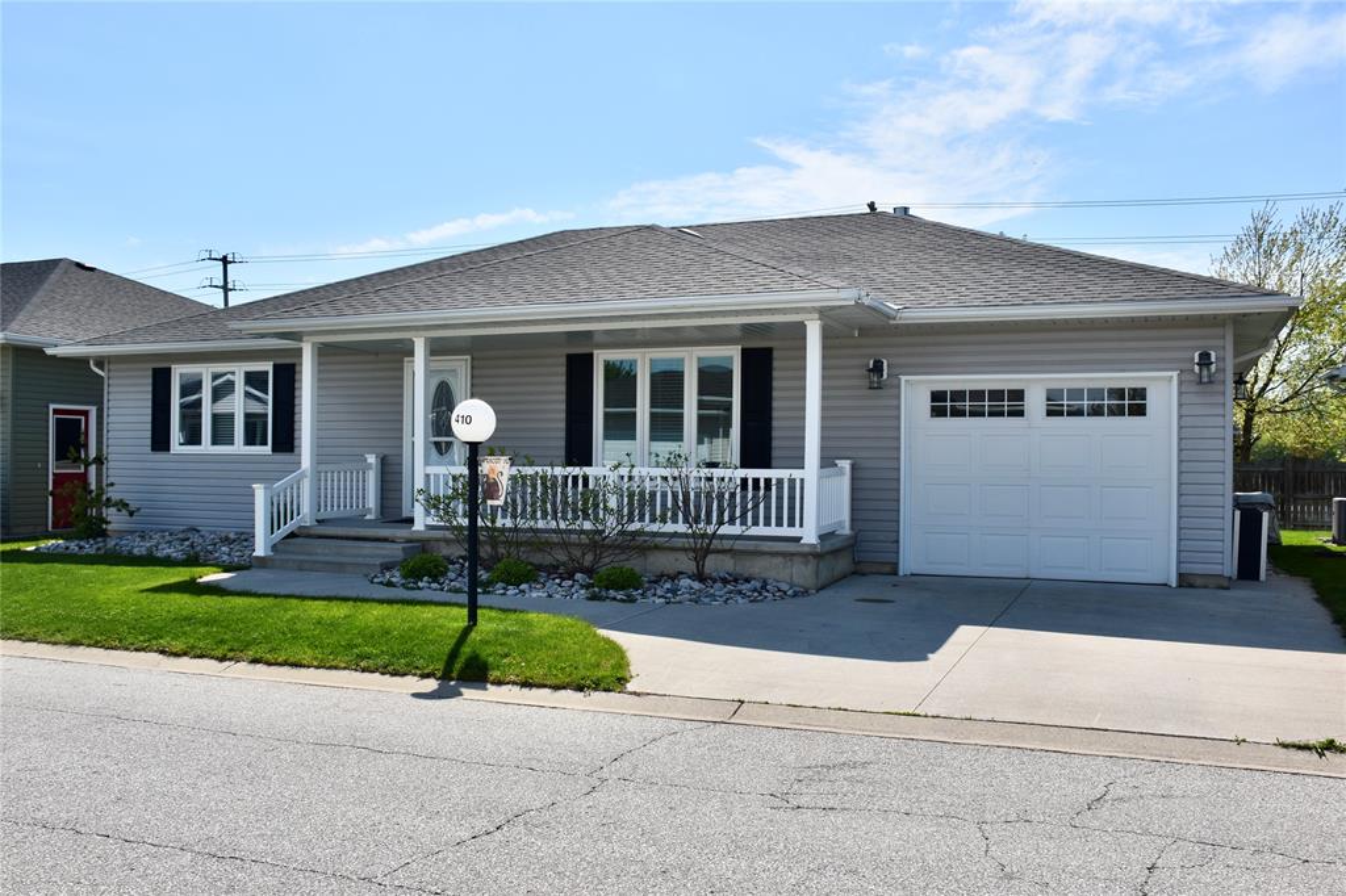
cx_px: 673
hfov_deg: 61.9
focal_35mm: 30
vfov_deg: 43.6
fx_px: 1121
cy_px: 448
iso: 100
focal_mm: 20
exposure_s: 1/200
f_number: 13
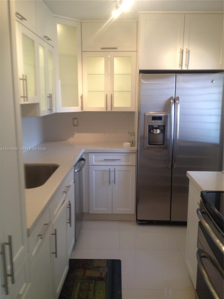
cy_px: 150
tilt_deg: -12.8
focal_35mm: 35
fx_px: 302
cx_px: 112
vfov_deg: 52.6
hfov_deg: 40.7
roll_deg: +0.6
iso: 64
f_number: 2.4
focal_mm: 4.28
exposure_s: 1/20
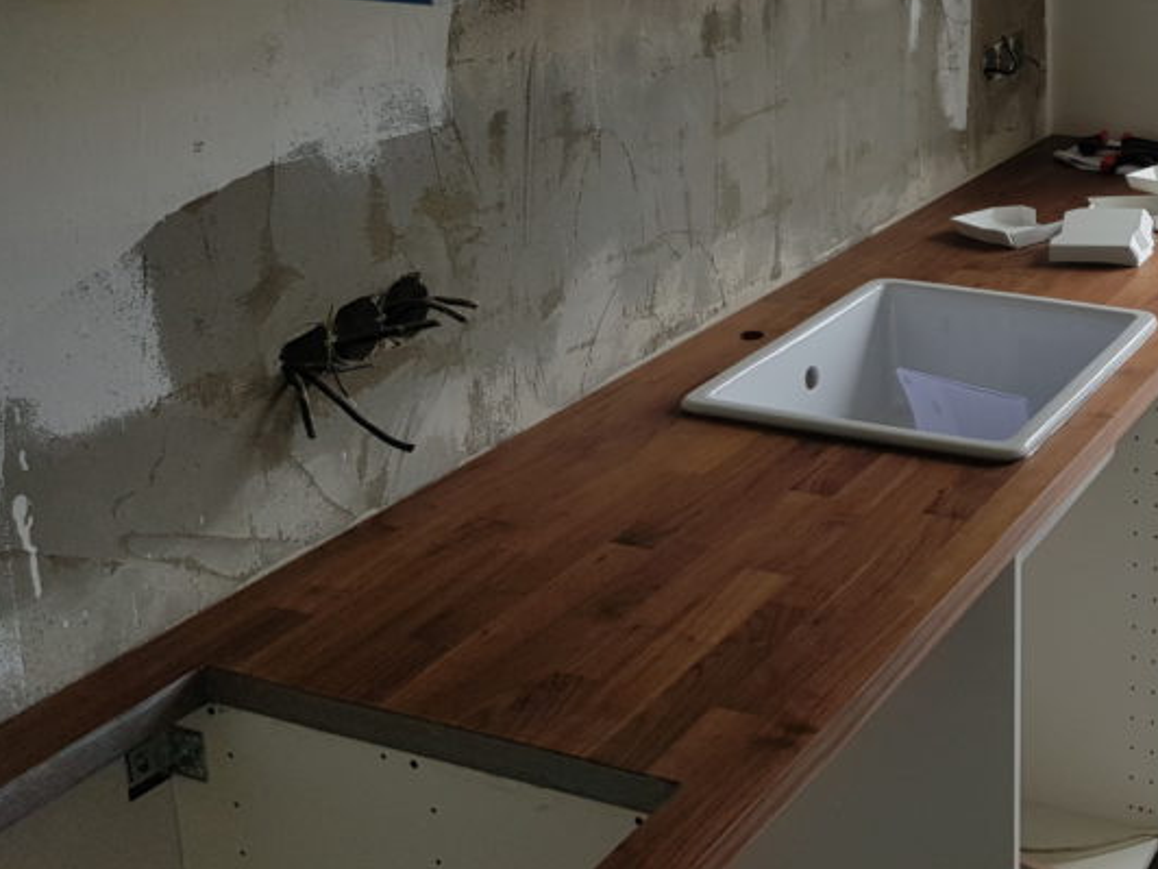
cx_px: 1106
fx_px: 1673
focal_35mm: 50
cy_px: 209
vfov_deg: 28.6
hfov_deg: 35.3
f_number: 1.7
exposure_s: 1/284
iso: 40
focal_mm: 4.2
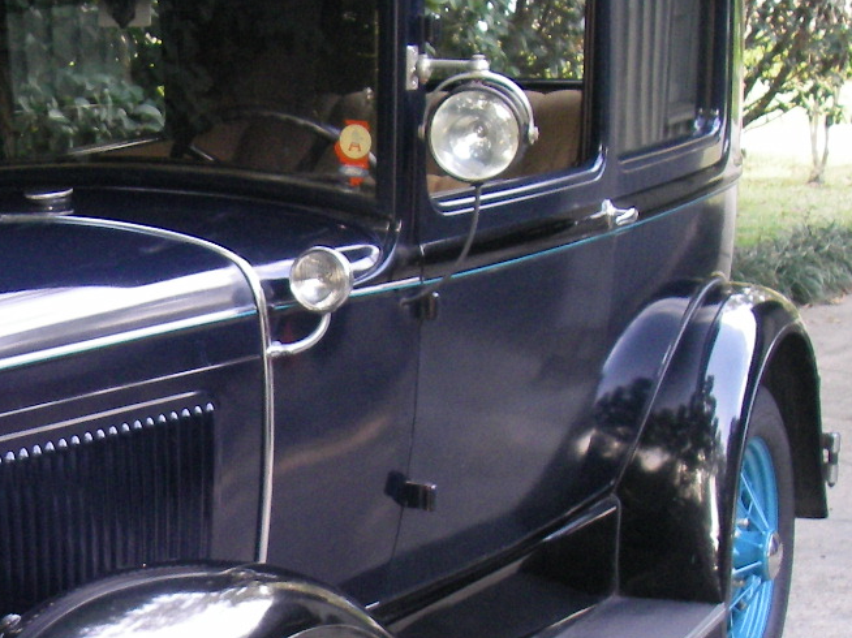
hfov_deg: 20.4
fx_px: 2288
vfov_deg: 15.7
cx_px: -21
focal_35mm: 93
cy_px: 581
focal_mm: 6.3
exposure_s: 1/50
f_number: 3.3
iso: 200
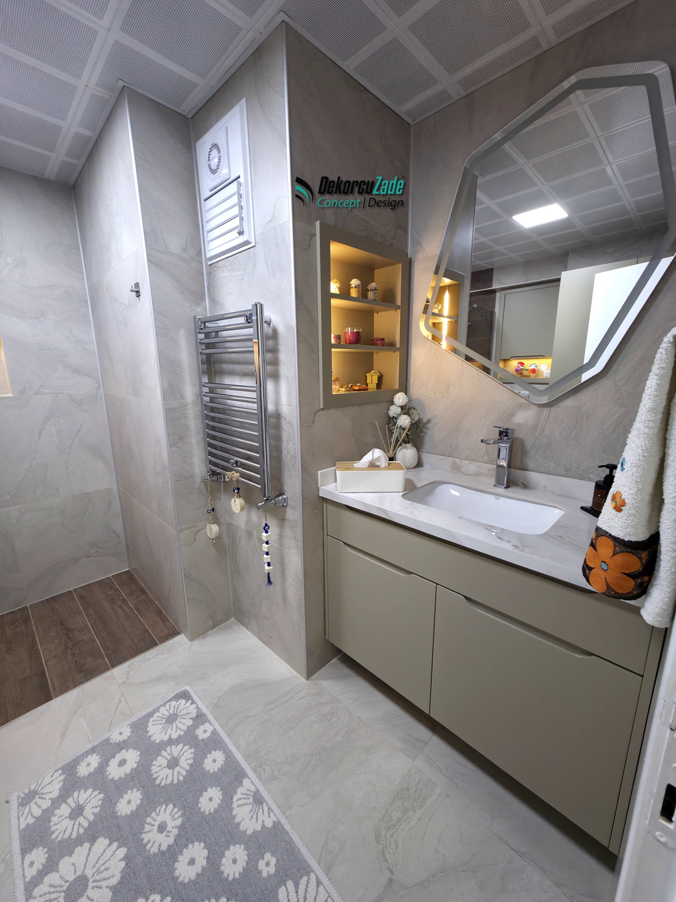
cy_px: 451
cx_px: 338
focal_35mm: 13
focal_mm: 2.2
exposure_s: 1/50
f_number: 1.9
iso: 125
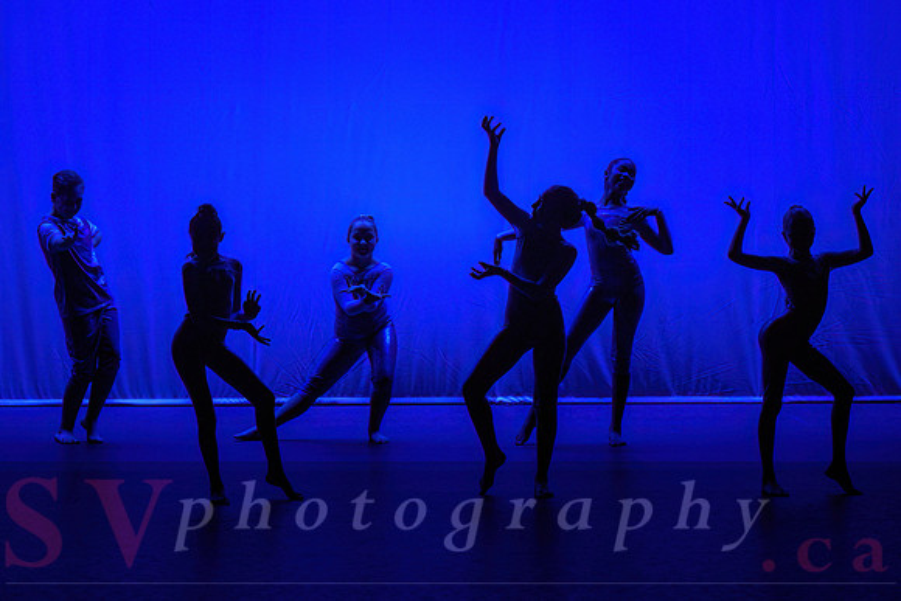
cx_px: 450
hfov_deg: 13.6
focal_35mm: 151
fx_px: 3781
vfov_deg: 9.1
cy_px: 238
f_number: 2.8
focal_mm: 125
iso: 1600
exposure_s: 1/400
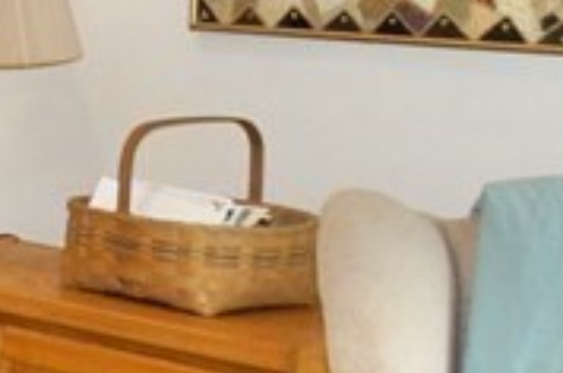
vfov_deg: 9.9
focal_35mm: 138
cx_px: -911
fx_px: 2154
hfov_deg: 11.5
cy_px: 190
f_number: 4
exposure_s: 1/160
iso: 500
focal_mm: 16
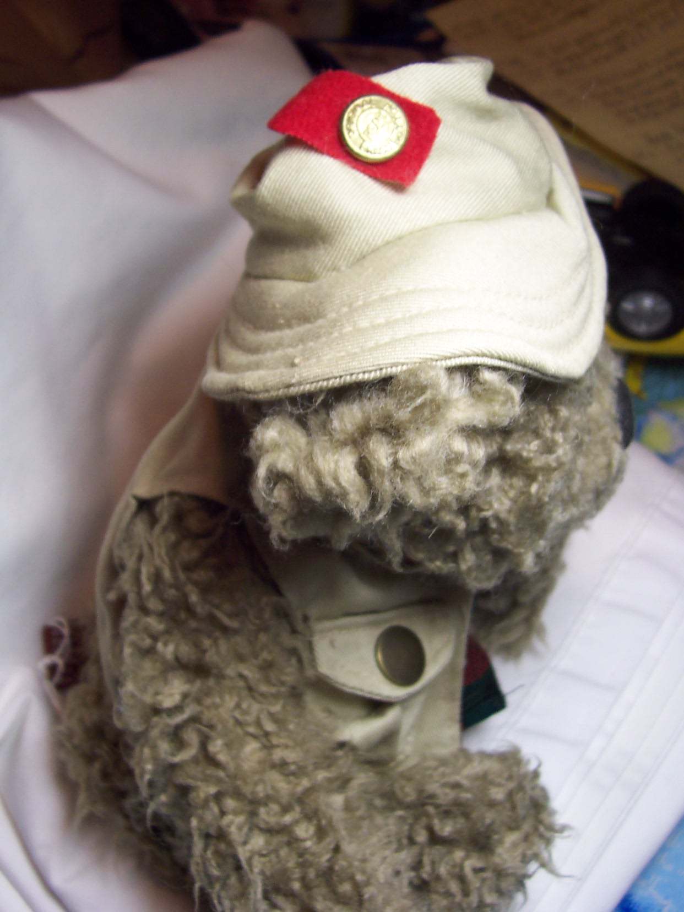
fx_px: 975
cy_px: 456
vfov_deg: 50.1
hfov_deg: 38.7
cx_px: 342
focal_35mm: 37
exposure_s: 1/30
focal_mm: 5.6
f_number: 2.8
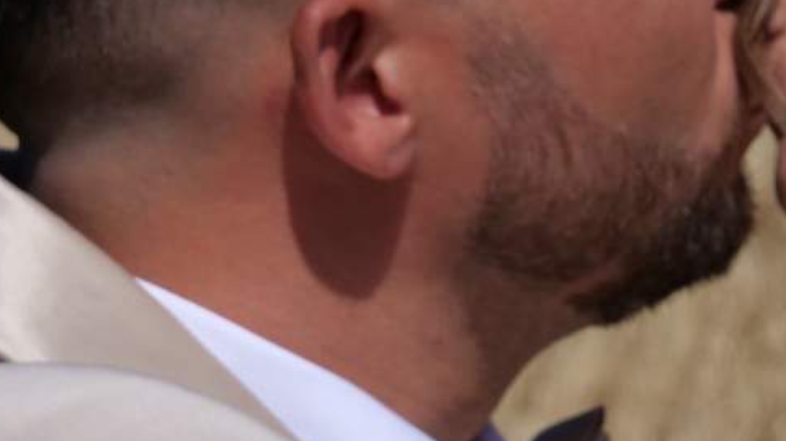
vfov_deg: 3.2
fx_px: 7853
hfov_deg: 5.7
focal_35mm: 377
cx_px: 868
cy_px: 240
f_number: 9
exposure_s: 1/1000
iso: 200
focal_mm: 52
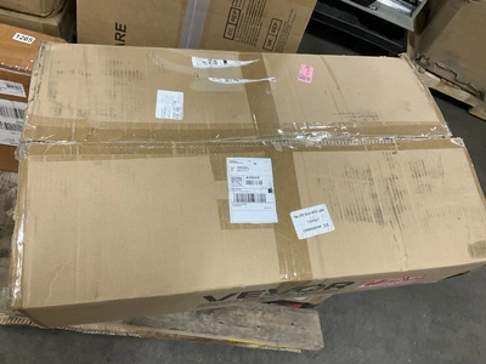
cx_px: 243
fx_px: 407
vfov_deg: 48.2
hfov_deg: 61.7
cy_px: 182
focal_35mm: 29
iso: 200
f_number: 1.8
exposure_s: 1/60
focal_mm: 3
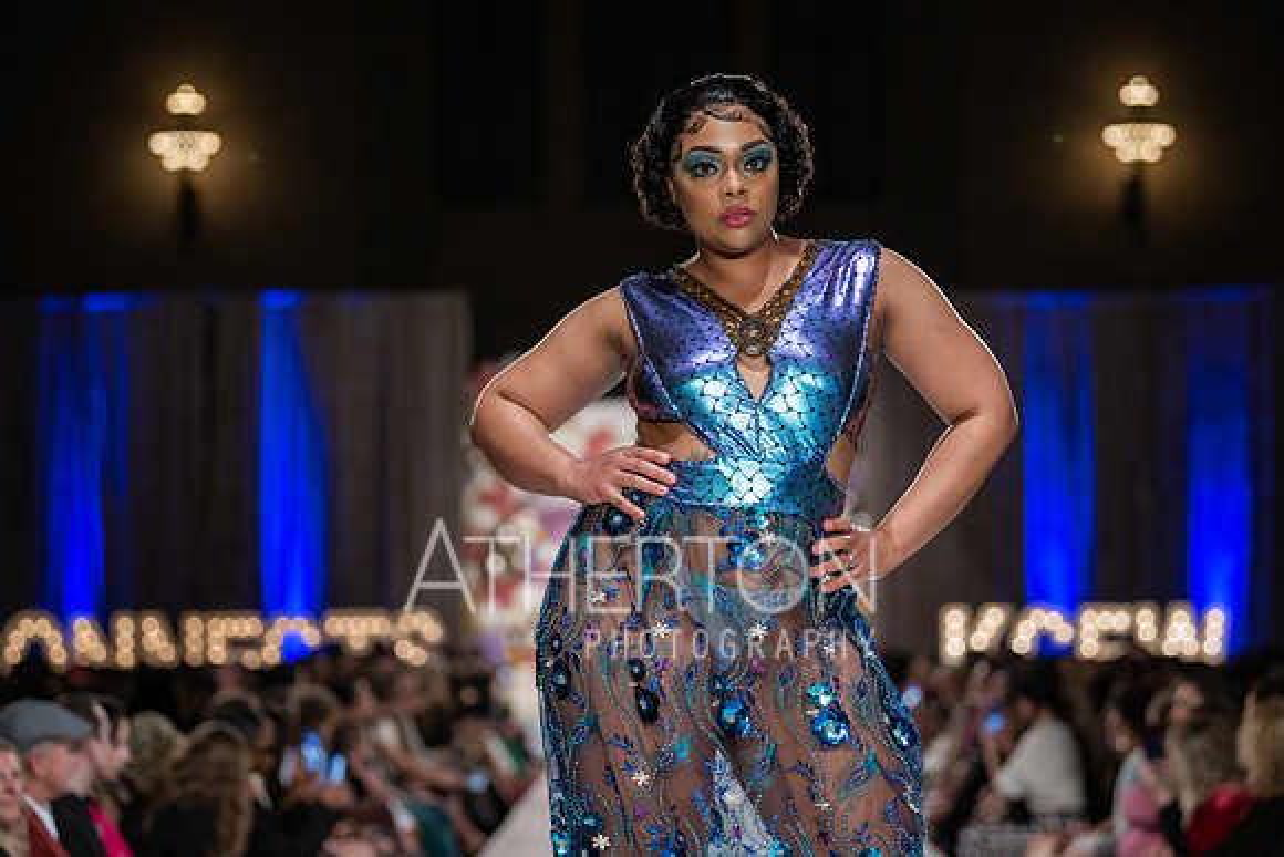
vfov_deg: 13.4
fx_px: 3639
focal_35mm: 102
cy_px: 428
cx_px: 642
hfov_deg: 20.0
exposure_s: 1/400
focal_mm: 102
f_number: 3.5
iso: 1000
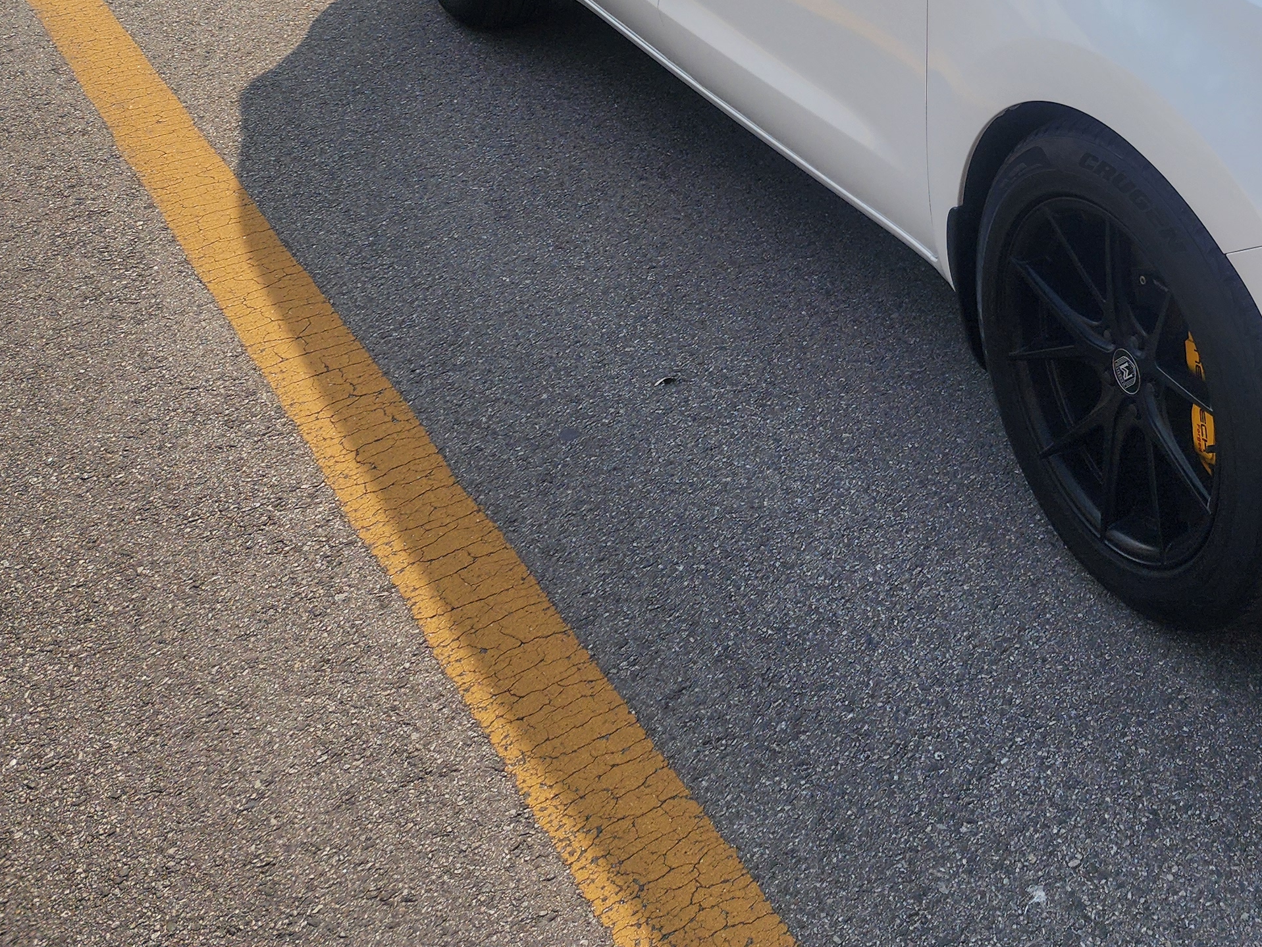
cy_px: -36
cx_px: 1292
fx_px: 1750
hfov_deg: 35.5
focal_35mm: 48
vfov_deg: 28.1
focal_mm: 6.4
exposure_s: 1/1794
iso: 12
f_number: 1.8
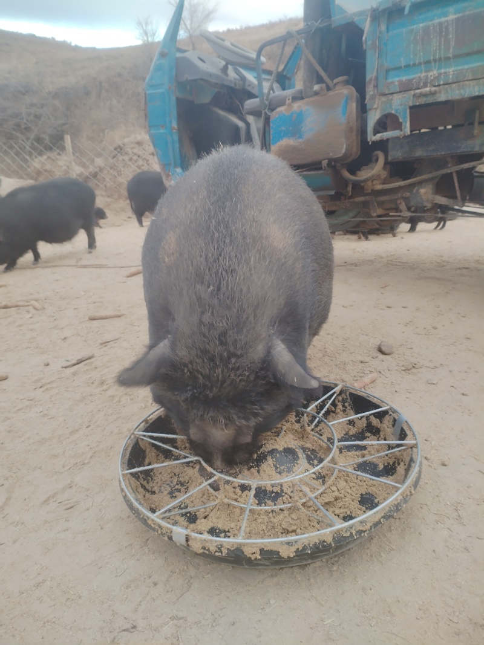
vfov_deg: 67.3
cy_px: 322
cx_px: 242
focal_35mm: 26
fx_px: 485
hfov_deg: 53.1
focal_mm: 4.25
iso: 113
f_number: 1.8
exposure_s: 1/100
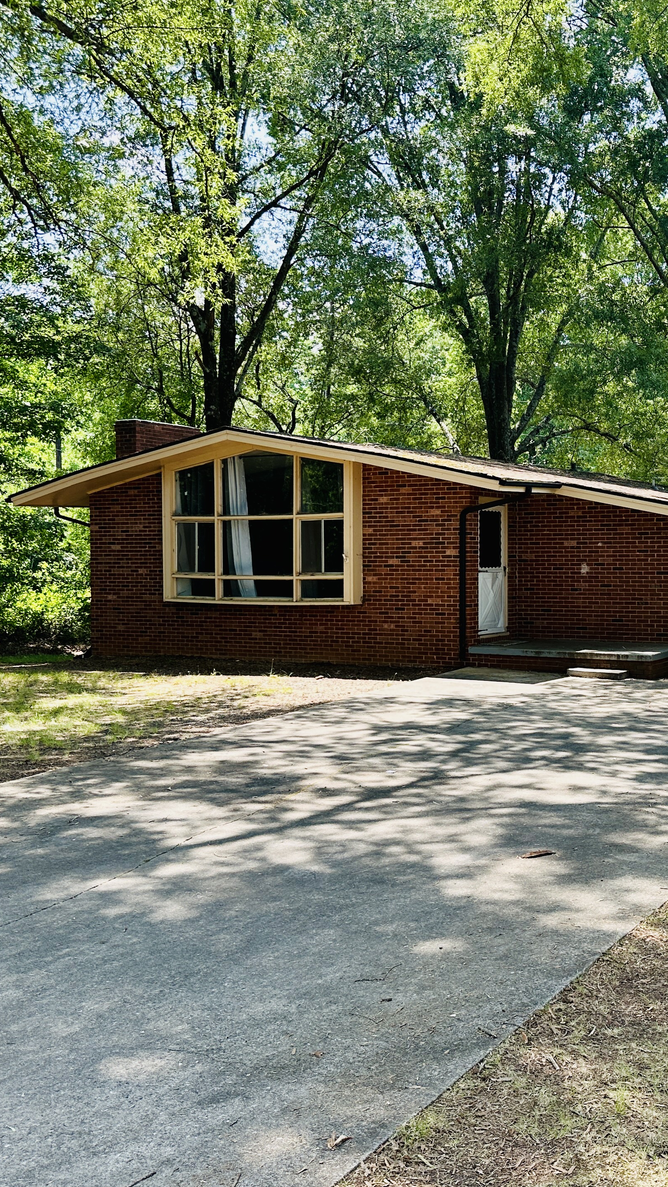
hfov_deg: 31.3
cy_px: 565
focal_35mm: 37
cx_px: 523
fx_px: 1165
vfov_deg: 54.0
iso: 80
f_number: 1.78
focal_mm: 6.86
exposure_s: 1/650
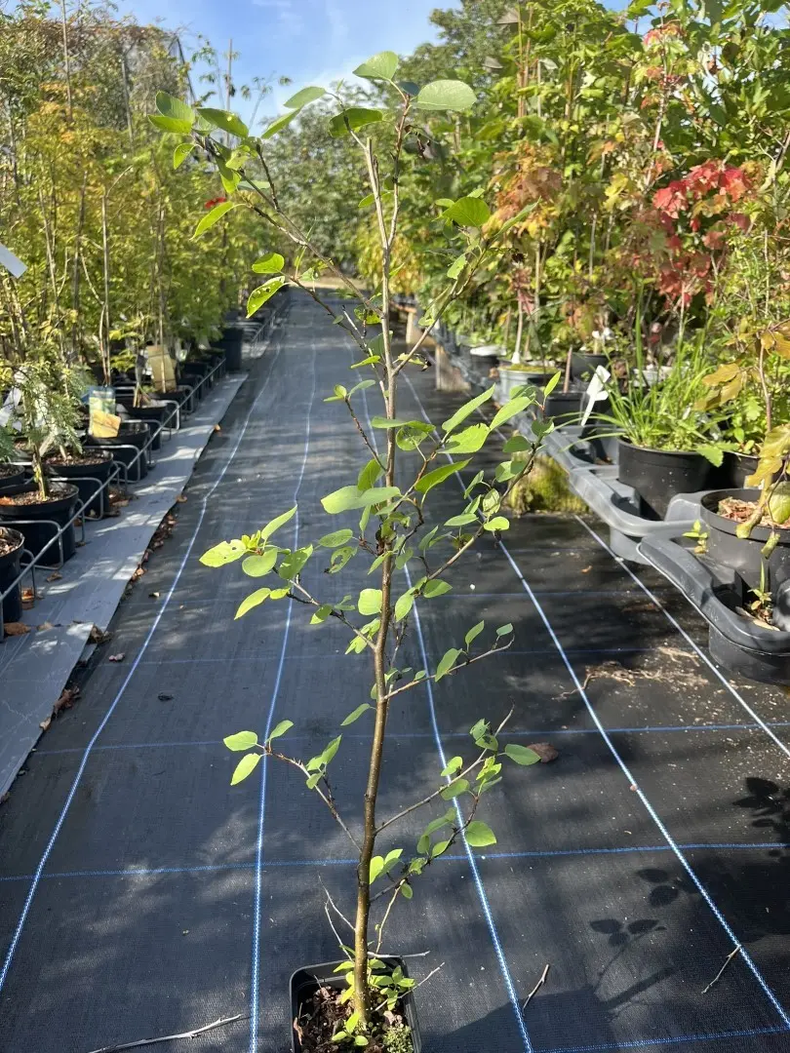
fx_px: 791
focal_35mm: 26
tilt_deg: -18.0
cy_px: 526
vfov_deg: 67.3
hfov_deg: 53.1
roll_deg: -3.0
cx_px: 395
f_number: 1.6
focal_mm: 5.1
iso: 50
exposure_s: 1/676
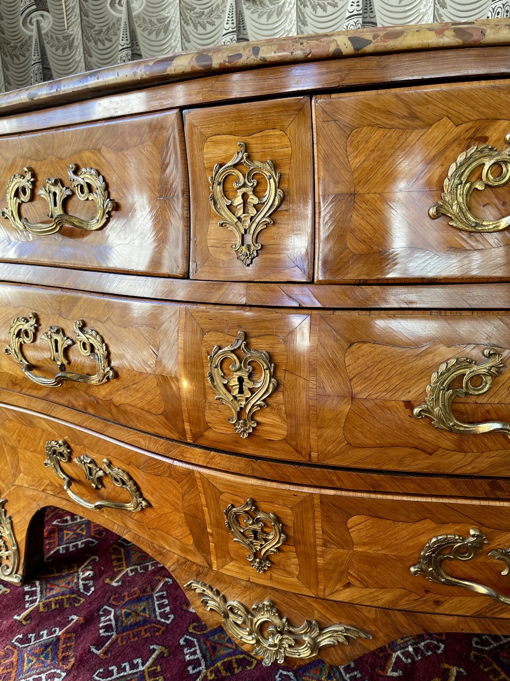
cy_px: 340
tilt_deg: -15.6
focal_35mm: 25
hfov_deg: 54.9
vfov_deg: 69.4
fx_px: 491
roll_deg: +1.8
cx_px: 255
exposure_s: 1/121
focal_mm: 5.1
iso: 100
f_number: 1.6
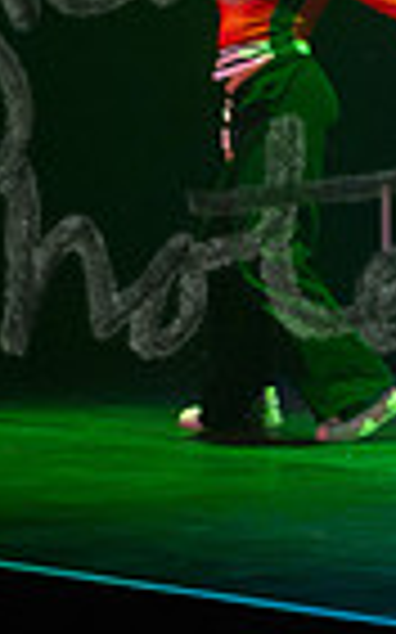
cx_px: 793
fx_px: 4218
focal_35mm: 244
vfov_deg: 8.4
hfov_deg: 5.3
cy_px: -256
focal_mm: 50
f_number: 5
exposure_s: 1/400
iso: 6400
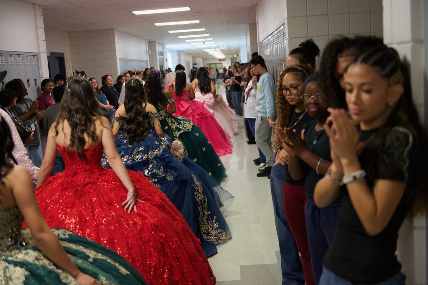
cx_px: 214
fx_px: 523
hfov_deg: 44.5
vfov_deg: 30.5
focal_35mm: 44
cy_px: 142
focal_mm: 44
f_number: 2.8
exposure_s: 1/200
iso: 2000
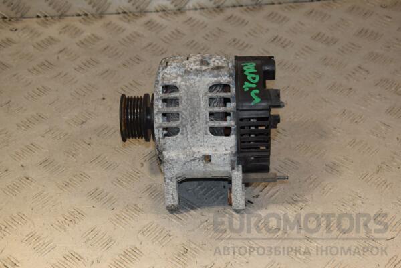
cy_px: 134
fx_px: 752
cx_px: 200
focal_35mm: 68
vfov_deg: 20.2
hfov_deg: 29.9
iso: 800
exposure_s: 1/200
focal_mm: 45
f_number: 7.1
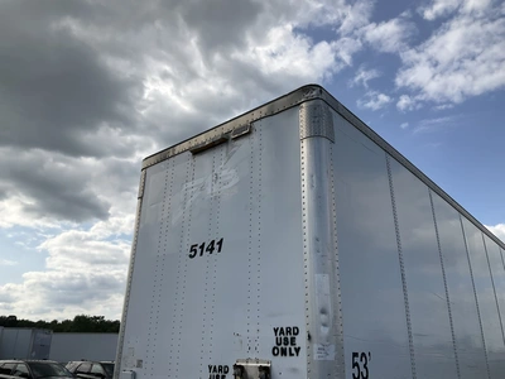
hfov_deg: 61.7
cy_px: 190
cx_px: 252
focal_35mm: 29
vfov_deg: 48.2
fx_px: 423
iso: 25
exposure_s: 1/2959
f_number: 1.8
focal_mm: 3
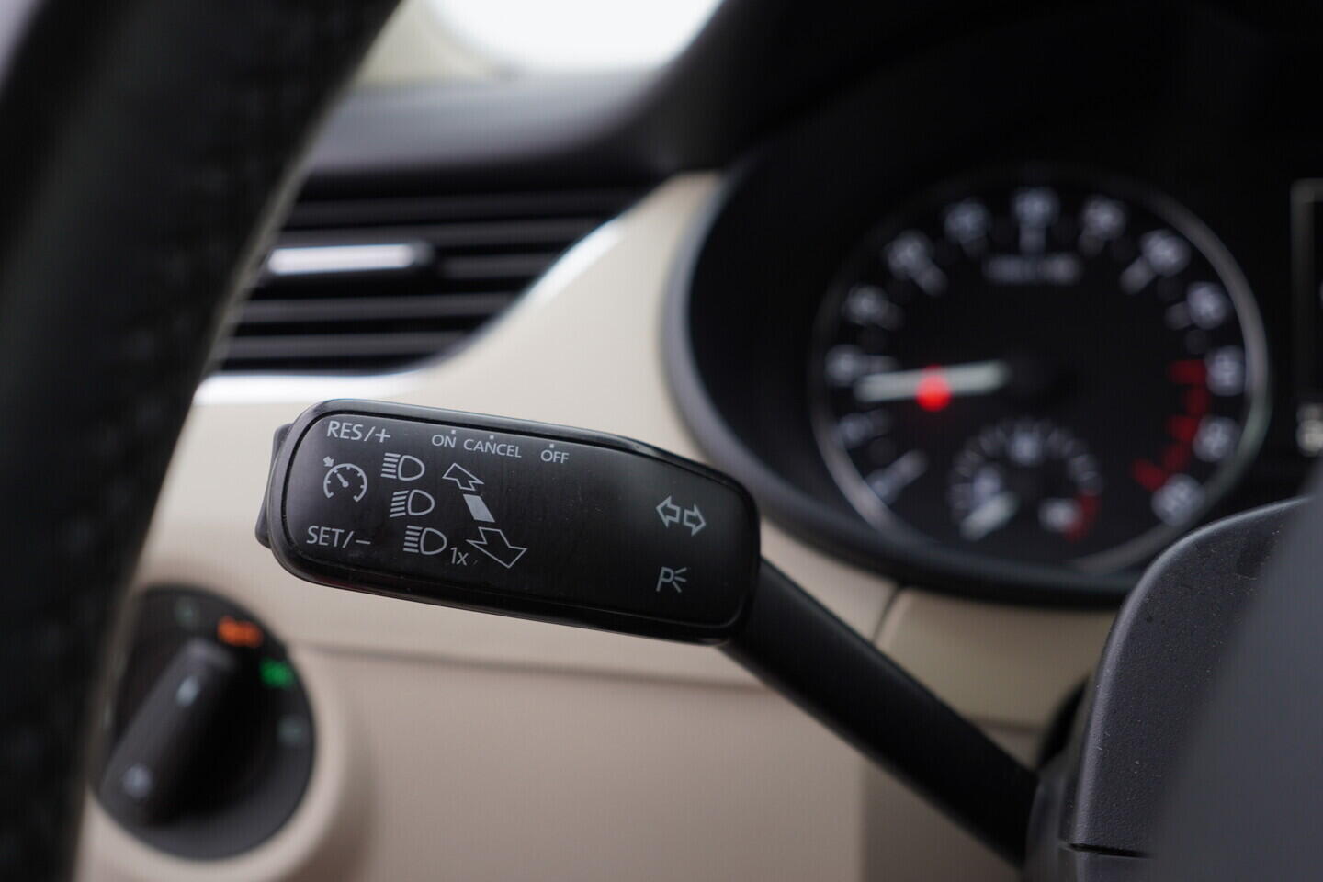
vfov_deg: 36.9
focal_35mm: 36
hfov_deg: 53.1
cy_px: 441
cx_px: 662
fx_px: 1323
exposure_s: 1/50
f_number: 3.2
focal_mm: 24
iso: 125
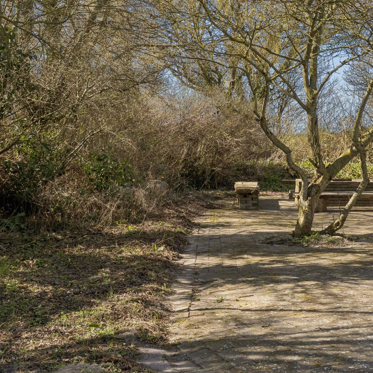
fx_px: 719
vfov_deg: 28.9
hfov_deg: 28.3
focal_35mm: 59
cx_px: 315
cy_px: 122
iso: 250
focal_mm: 20
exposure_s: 1/640
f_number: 8
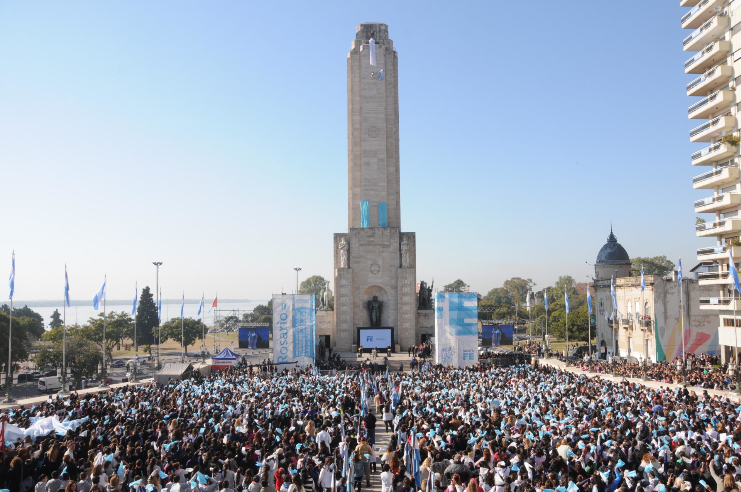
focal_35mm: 27
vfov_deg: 47.8
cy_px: 246
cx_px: 370
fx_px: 555
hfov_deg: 67.4
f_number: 10
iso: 250
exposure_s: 1/250
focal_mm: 18
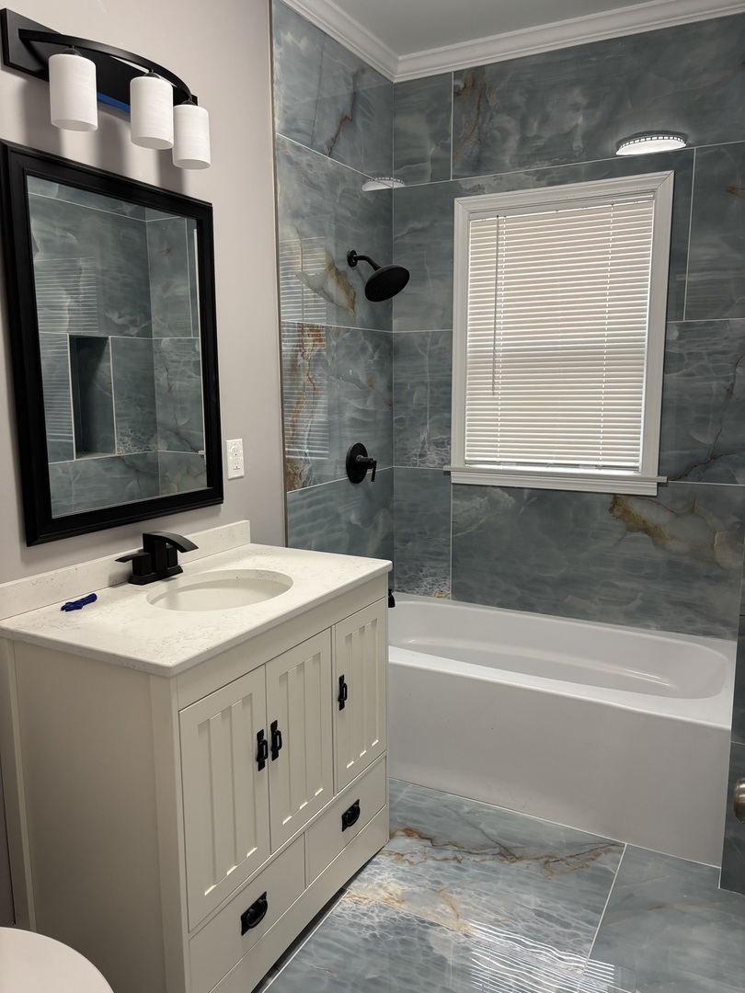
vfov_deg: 67.3
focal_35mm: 26
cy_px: 496
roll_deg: +0.2
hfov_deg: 53.1
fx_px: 746
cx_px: 372
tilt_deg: -9.3
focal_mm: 5.96
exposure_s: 1/60
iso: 100
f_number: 1.6
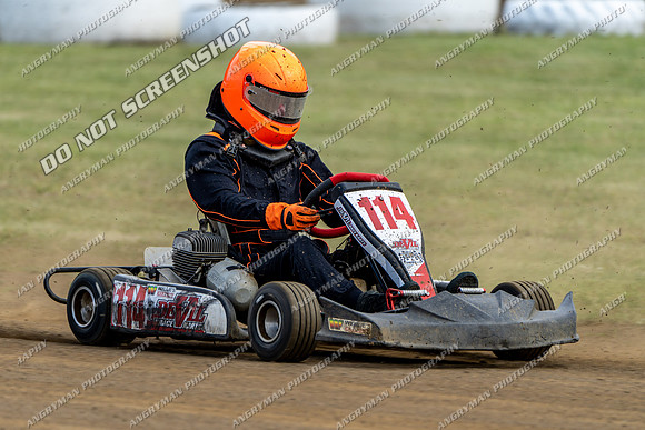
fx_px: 7575
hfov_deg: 4.9
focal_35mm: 423
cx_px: 304
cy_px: 227
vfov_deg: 3.3
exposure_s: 1/640
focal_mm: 400
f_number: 5.6
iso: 250
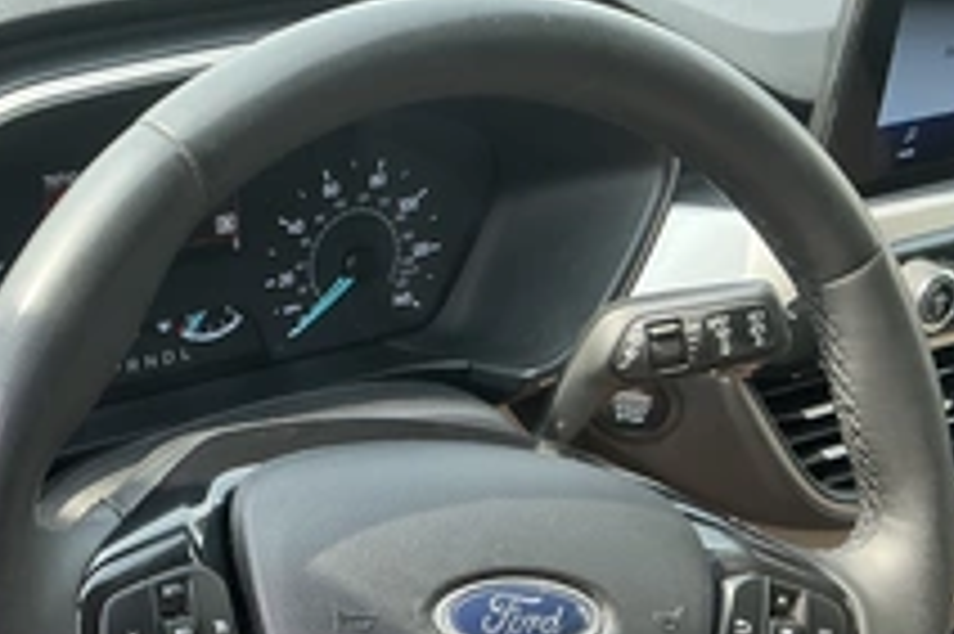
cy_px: 513
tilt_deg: -32.9
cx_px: 230
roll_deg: -2.0
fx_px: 1456
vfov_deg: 24.2
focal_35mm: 55
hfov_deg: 35.4
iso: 32
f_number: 1.8
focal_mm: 3
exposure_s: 1/148
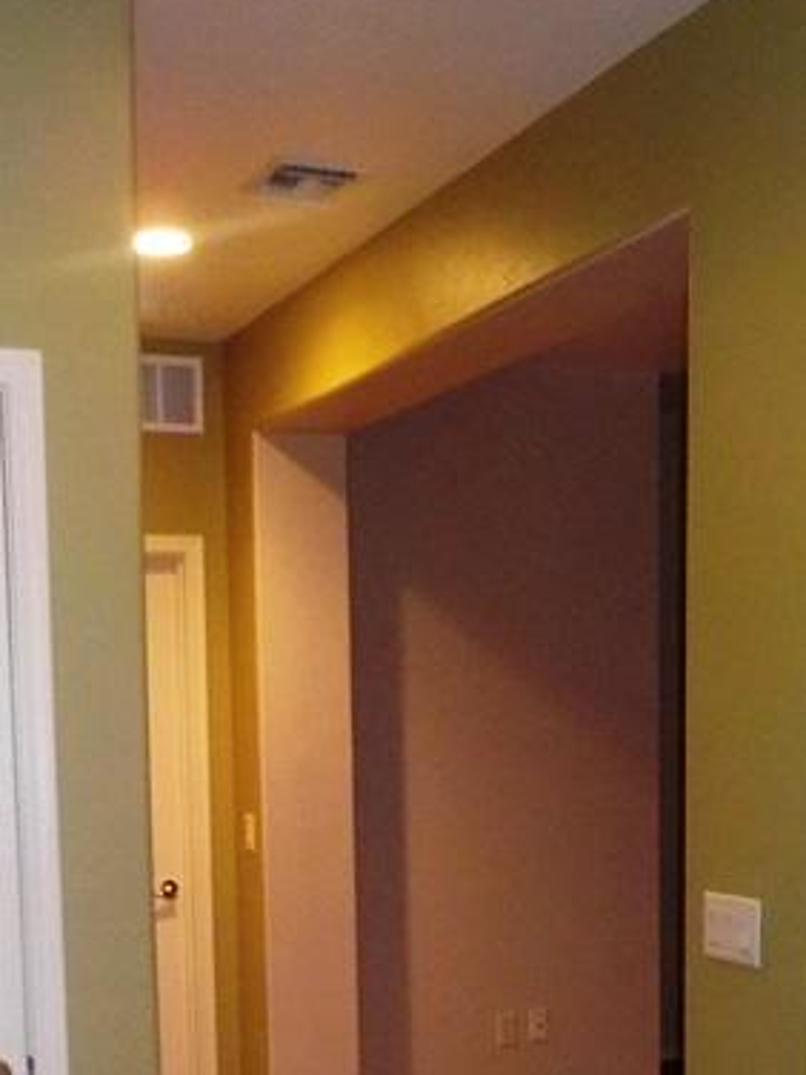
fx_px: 1583
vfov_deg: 36.3
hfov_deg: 28.4
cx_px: 274
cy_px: 849
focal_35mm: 51
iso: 640
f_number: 3.3
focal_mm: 4.1
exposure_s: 1/15
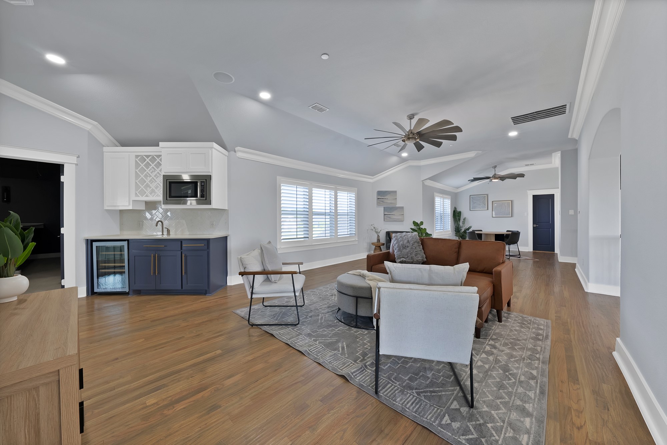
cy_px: 222
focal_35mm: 12
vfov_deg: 90.1
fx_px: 222
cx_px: 334
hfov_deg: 112.6
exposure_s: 1/2.5
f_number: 9
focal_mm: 12
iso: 640
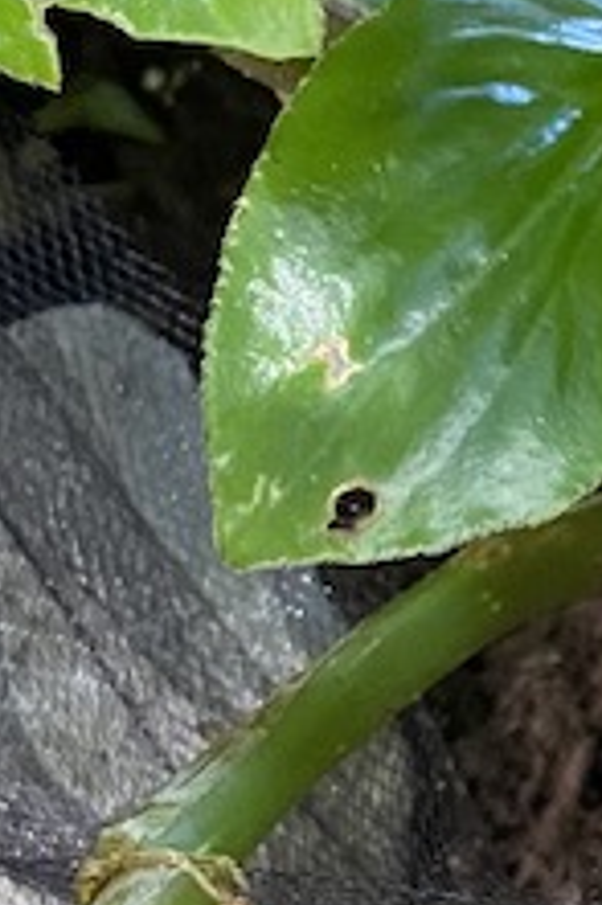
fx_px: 3542
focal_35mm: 141
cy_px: 1097
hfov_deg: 9.7
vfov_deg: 14.1
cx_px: 549
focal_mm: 4.25
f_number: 1.8
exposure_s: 1/49
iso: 500
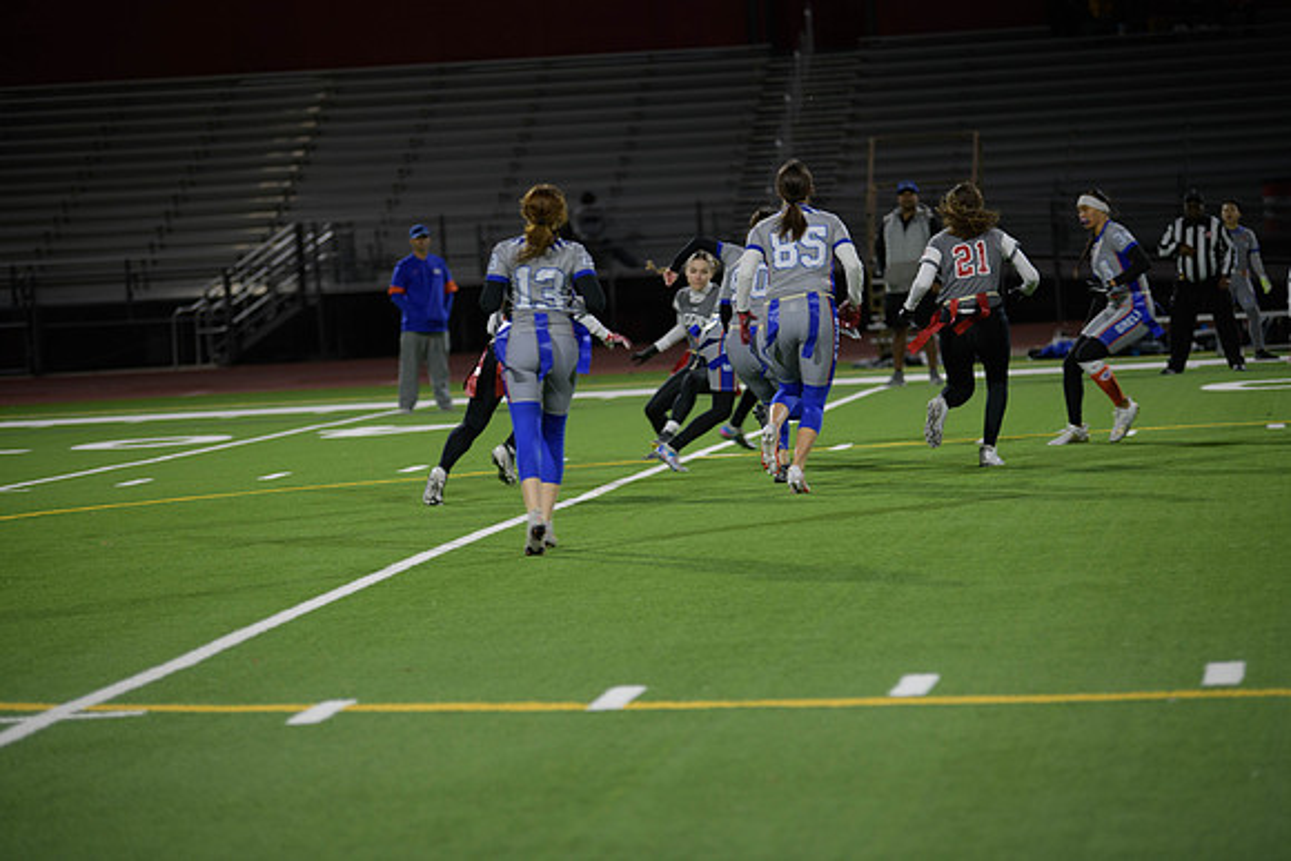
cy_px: 430
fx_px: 5021
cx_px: 646
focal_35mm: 140
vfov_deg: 9.8
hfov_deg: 14.7
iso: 640
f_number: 2.8
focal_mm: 140
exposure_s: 1/200
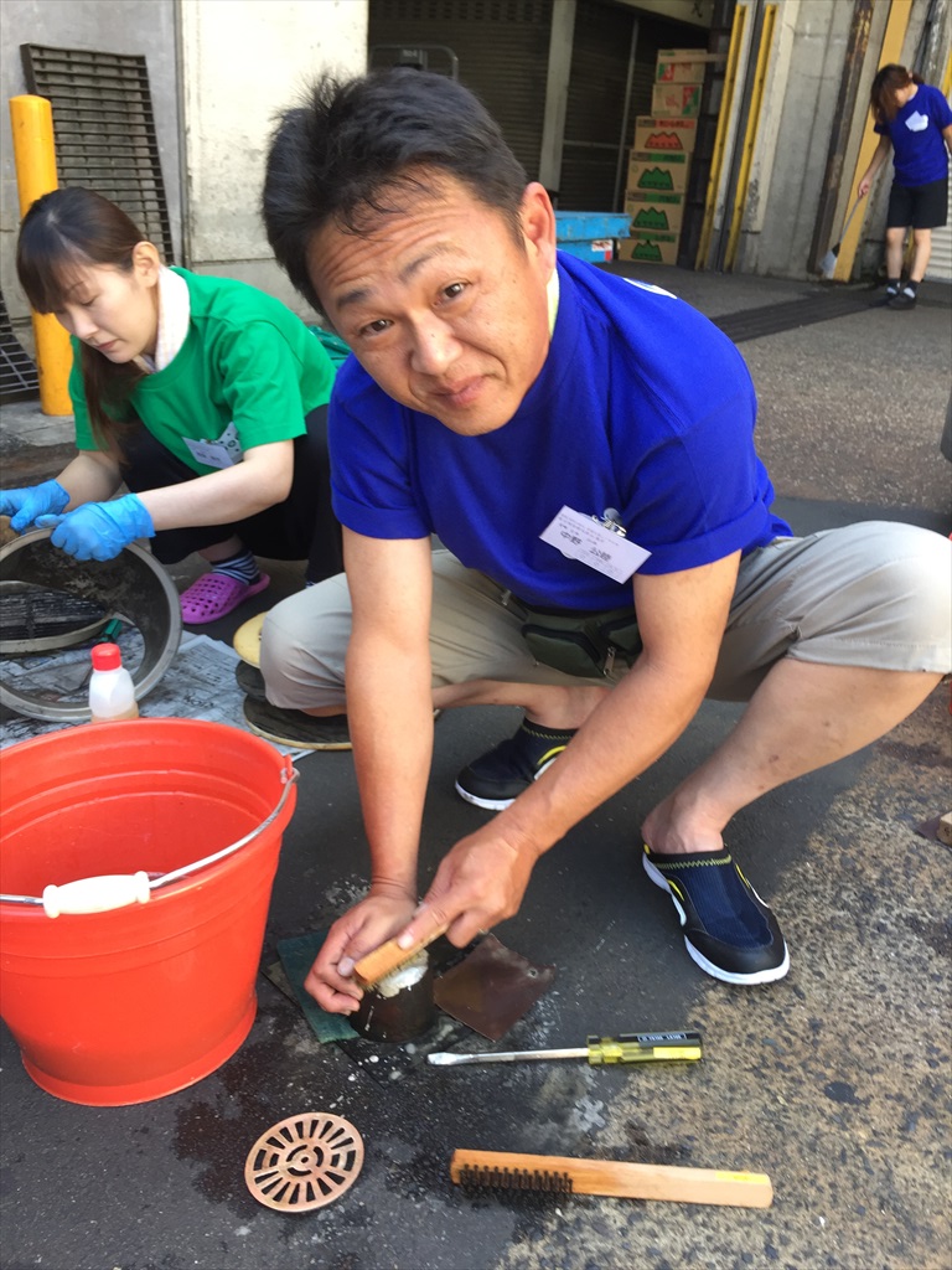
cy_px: 635
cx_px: 476
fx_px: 1063
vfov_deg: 61.7
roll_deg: -3.5
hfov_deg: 48.2
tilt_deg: -26.0
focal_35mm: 29
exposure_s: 1/120
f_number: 2.2
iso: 40
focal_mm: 4.15
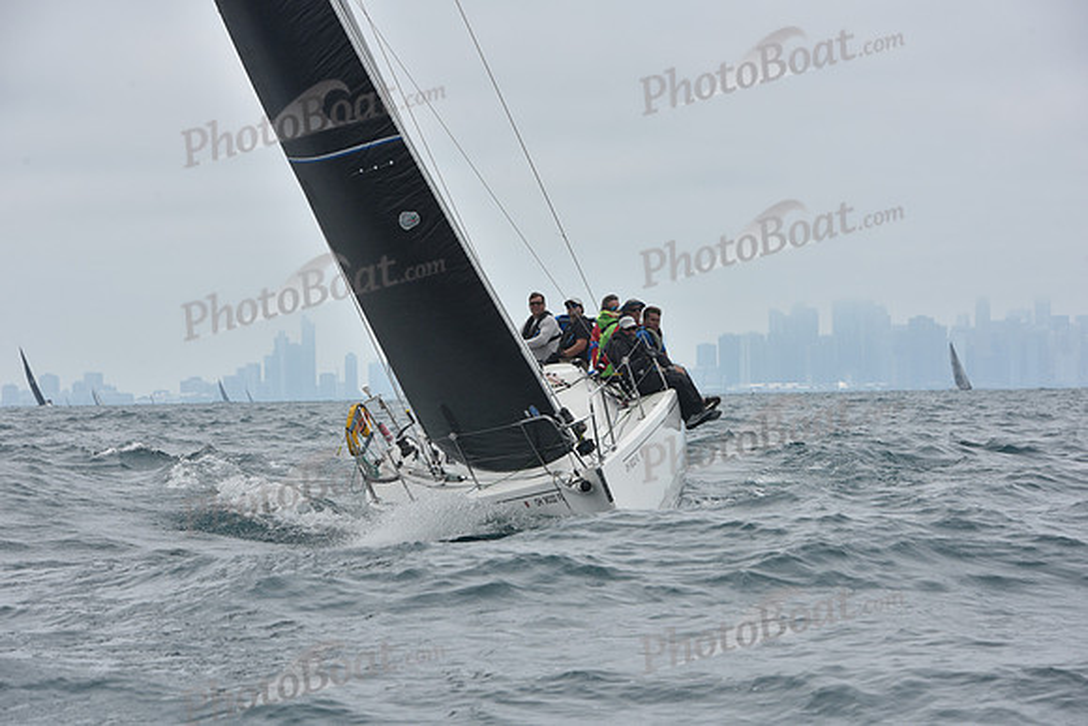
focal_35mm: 155
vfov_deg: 8.9
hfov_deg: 13.2
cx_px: 544
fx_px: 4685
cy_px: 363
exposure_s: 1/800
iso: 250
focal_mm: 155
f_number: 11
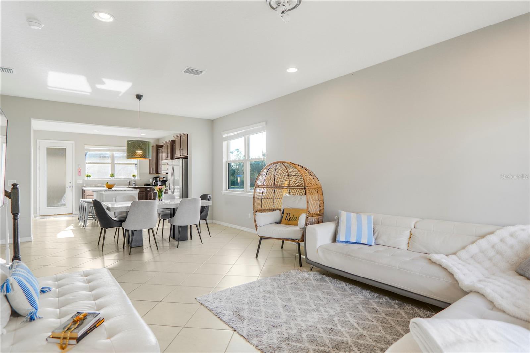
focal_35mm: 18
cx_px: 265
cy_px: 176
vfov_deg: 67.4
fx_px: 265
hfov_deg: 90.0
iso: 100
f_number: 2.8
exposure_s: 1/60
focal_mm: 12
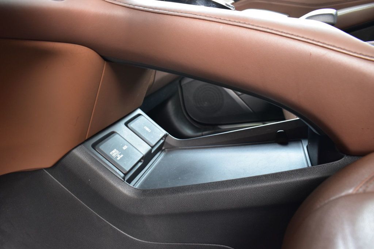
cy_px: 124
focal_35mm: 27
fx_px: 280
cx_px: 187
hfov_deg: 67.4
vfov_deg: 47.9
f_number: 6.3
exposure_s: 1/15
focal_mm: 18
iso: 450
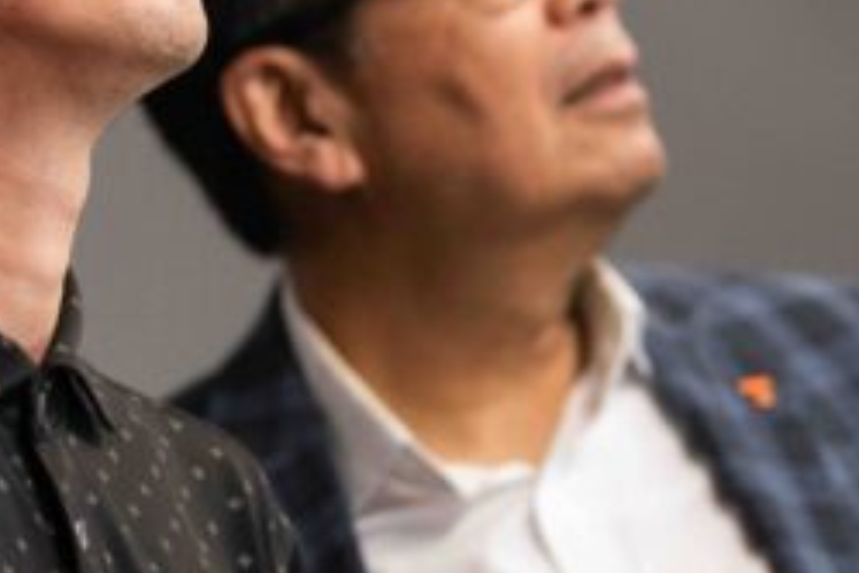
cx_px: 500
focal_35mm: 350
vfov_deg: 3.9
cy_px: 305
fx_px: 8351
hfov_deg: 5.9
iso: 1250
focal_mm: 85
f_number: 2
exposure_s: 1/250
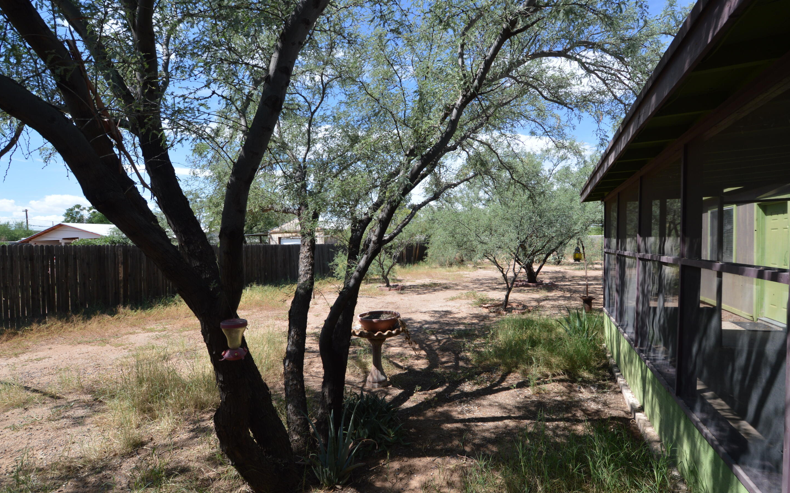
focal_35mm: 16
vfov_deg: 71.2
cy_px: 259
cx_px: 403
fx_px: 344
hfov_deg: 97.8
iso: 100
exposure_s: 1/200
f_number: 7.1
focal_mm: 10
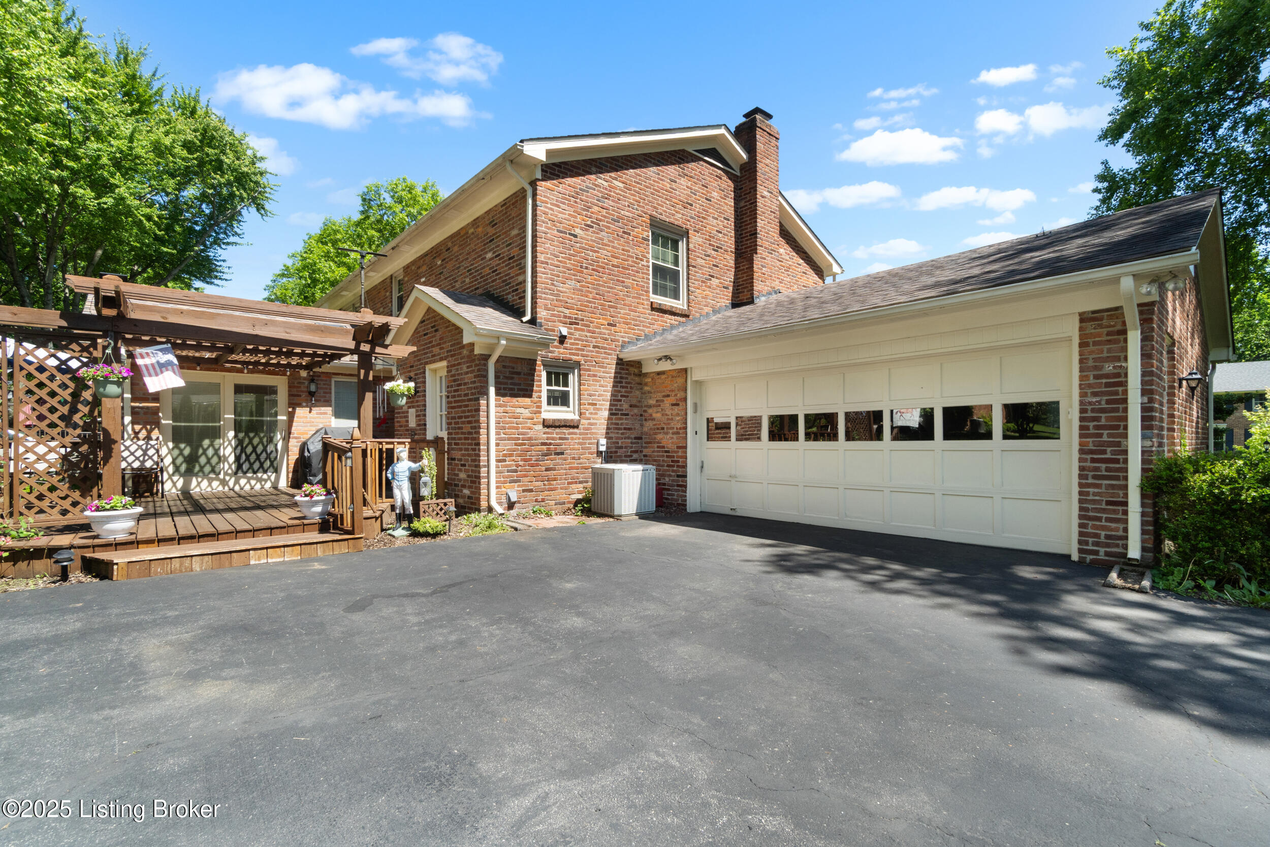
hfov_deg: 100.4
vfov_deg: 77.3
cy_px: 424
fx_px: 529
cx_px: 635
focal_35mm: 15
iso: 400
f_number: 10
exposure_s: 1/400
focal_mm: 10
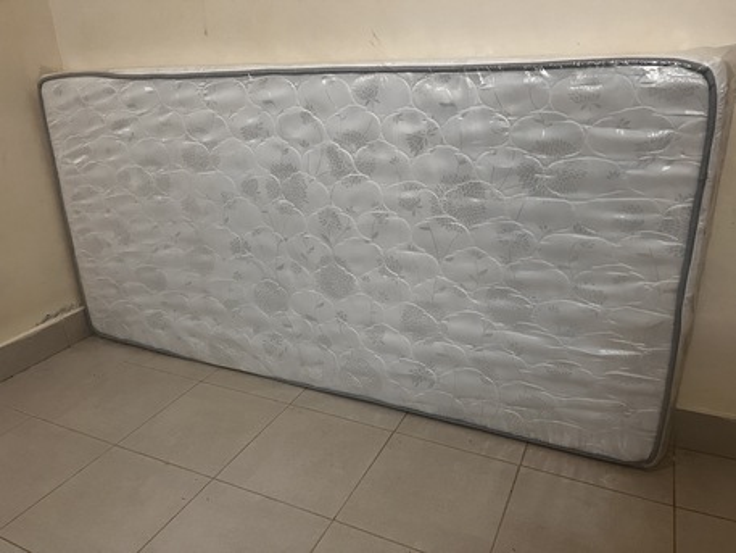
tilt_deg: -21.5
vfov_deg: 53.1
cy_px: 276
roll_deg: +2.5
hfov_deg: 67.3
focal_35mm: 26
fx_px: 553
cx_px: 368
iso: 250
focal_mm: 5.1
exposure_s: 1/50
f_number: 1.6
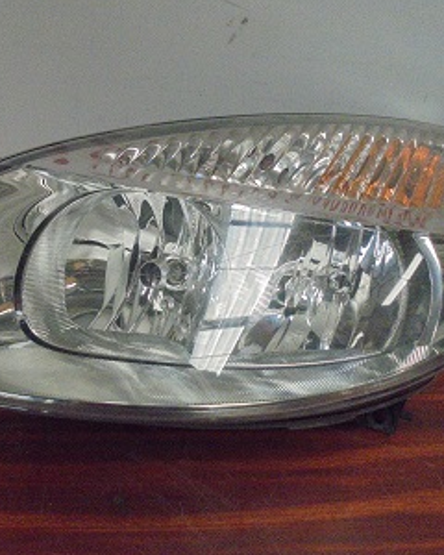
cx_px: 175
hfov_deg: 42.0
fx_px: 575
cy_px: 283
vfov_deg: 51.5
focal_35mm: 35
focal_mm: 4.6
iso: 800
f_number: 3.5
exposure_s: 1/100
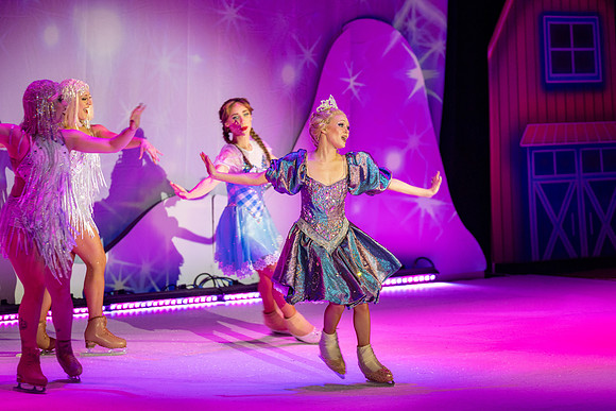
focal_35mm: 288
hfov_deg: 7.2
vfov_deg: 4.8
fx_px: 4923
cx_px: 403
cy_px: 245
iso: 320
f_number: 2.8
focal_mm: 200
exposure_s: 1/160
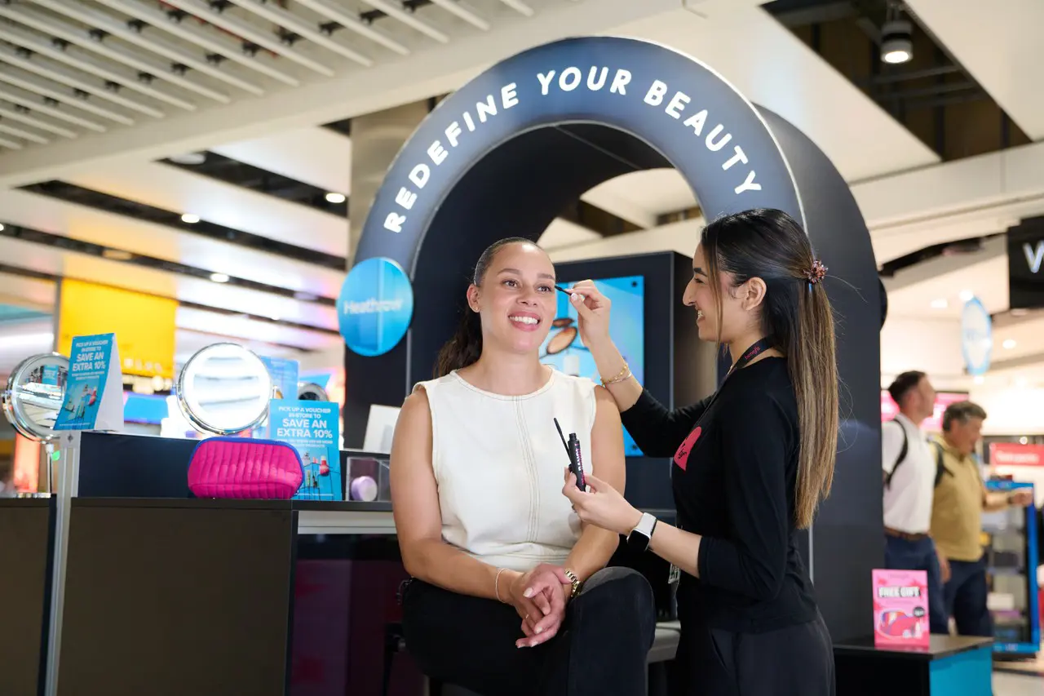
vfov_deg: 28.1
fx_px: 1392
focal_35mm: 48
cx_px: 522
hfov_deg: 41.1
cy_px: 348
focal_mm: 48
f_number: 2.8
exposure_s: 1/200
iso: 2500
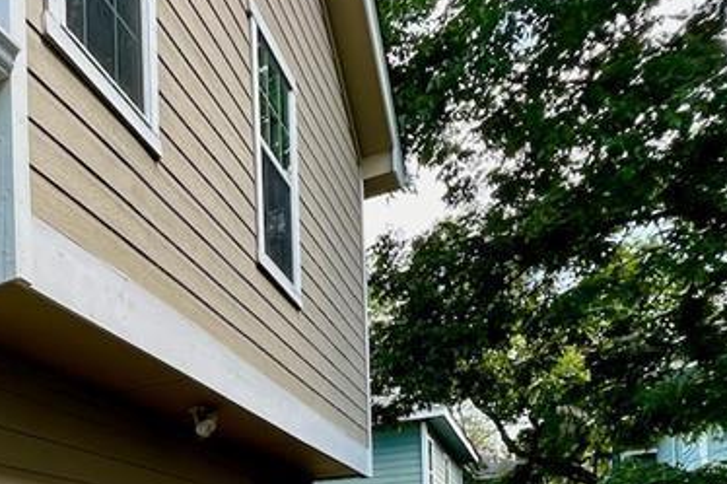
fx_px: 747
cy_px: 593
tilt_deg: +2.7
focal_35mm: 37
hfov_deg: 40.2
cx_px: -103
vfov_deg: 30.2
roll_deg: +1.8
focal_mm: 1.57
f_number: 1.8
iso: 32
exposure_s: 1/241
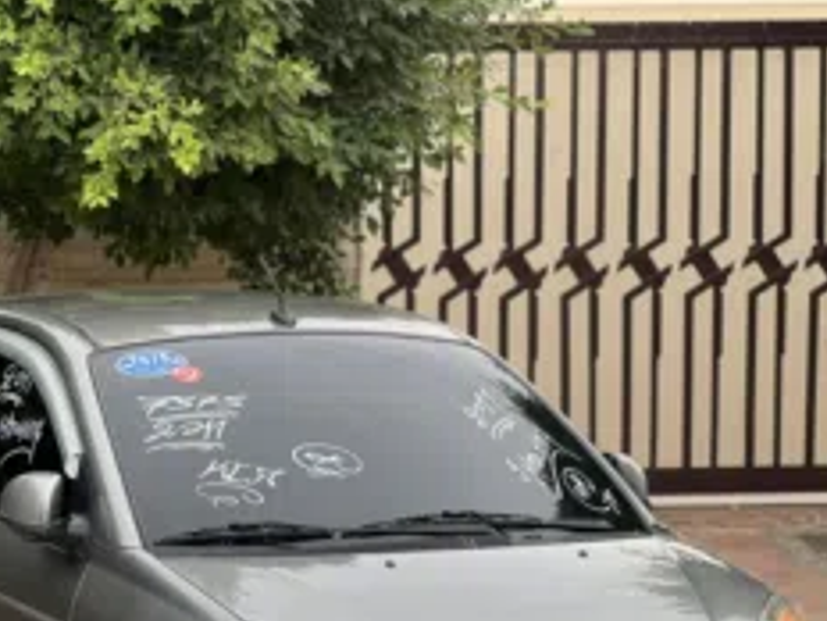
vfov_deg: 11.1
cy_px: 503
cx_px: 278
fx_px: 3177
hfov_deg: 14.8
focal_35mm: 133
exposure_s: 1/121
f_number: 2.8
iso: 50
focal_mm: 9
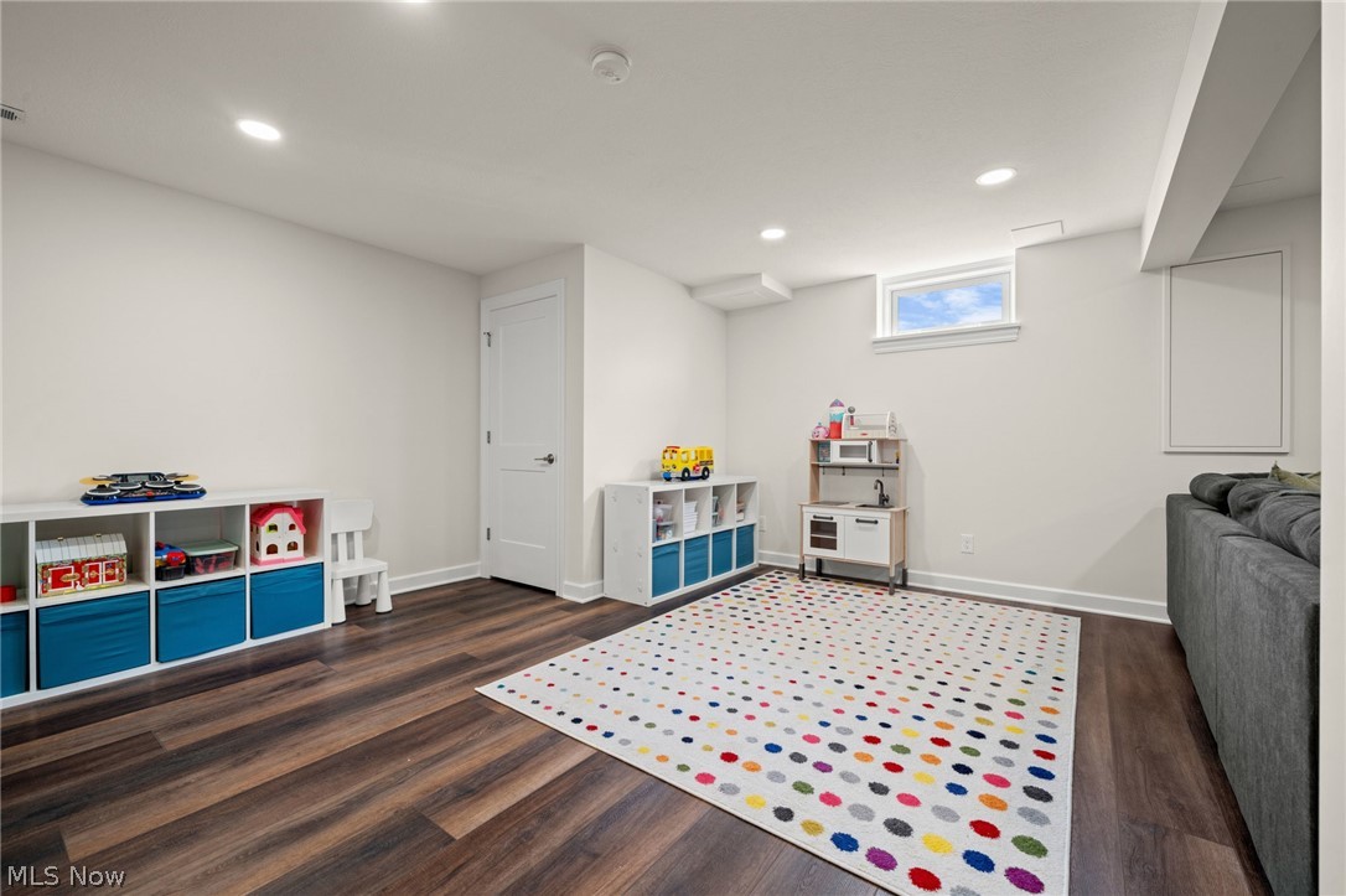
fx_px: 523
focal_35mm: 14
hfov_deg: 104.3
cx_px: 673
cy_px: 448
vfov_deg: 81.2
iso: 250
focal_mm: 14
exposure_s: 1/4
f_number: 9
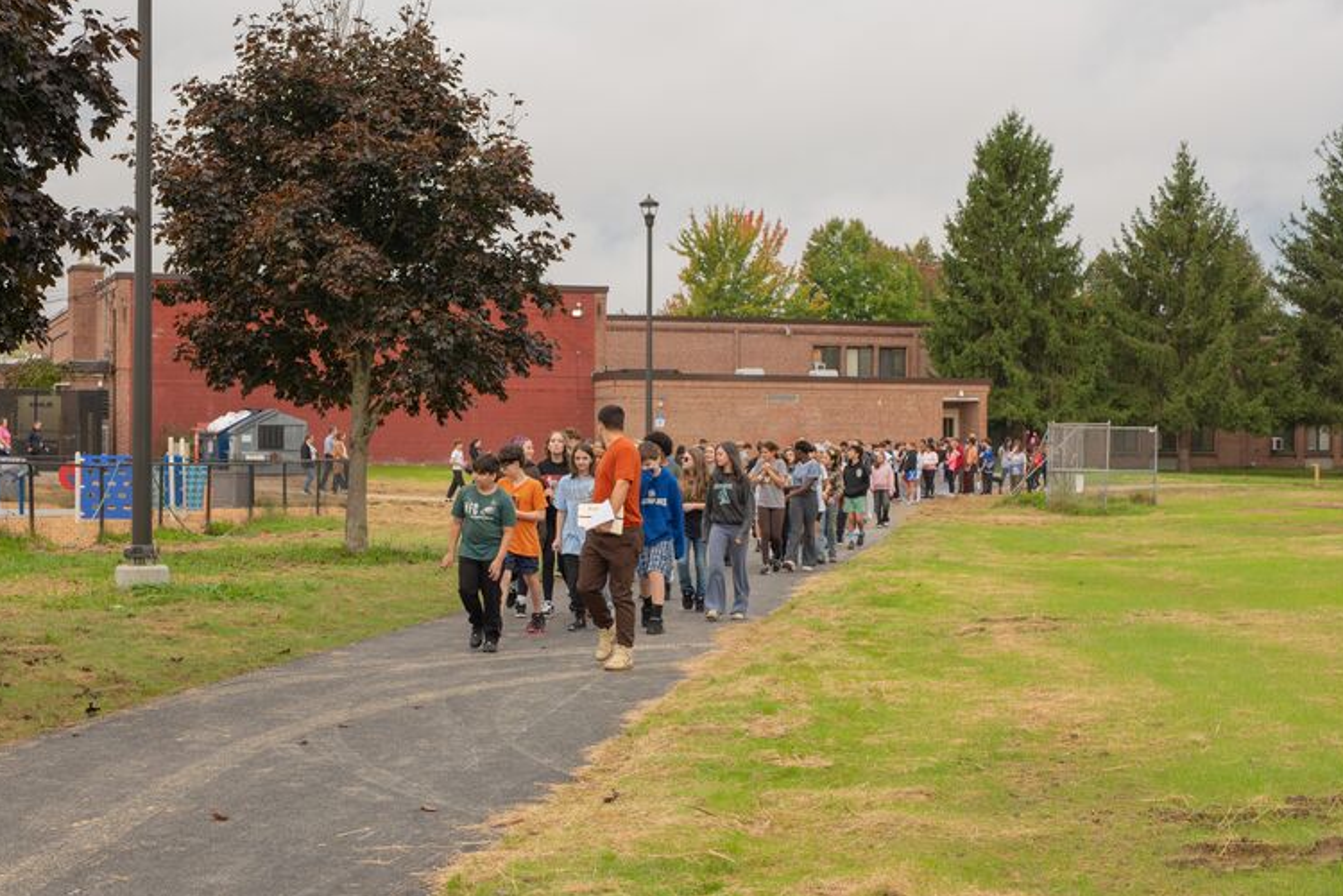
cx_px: 677
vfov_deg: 21.2
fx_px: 2387
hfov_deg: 31.4
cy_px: 442
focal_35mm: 64
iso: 125
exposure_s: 1/125
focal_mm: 60
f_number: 6.3
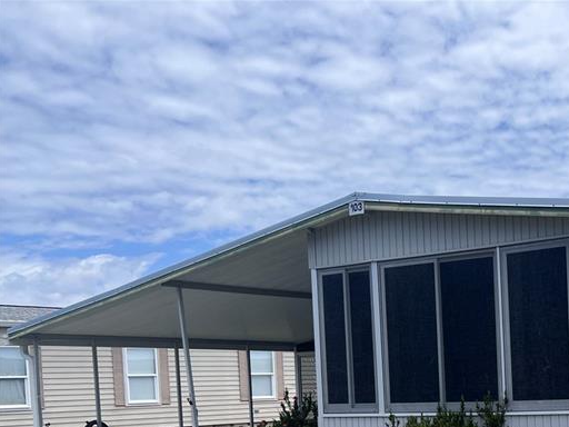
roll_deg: +1.4
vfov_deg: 26.5
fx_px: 855
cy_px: 426
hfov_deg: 33.7
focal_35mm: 52
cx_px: 567
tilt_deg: -2.6
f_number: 1.5
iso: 50
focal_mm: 5.7
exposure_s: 1/5076
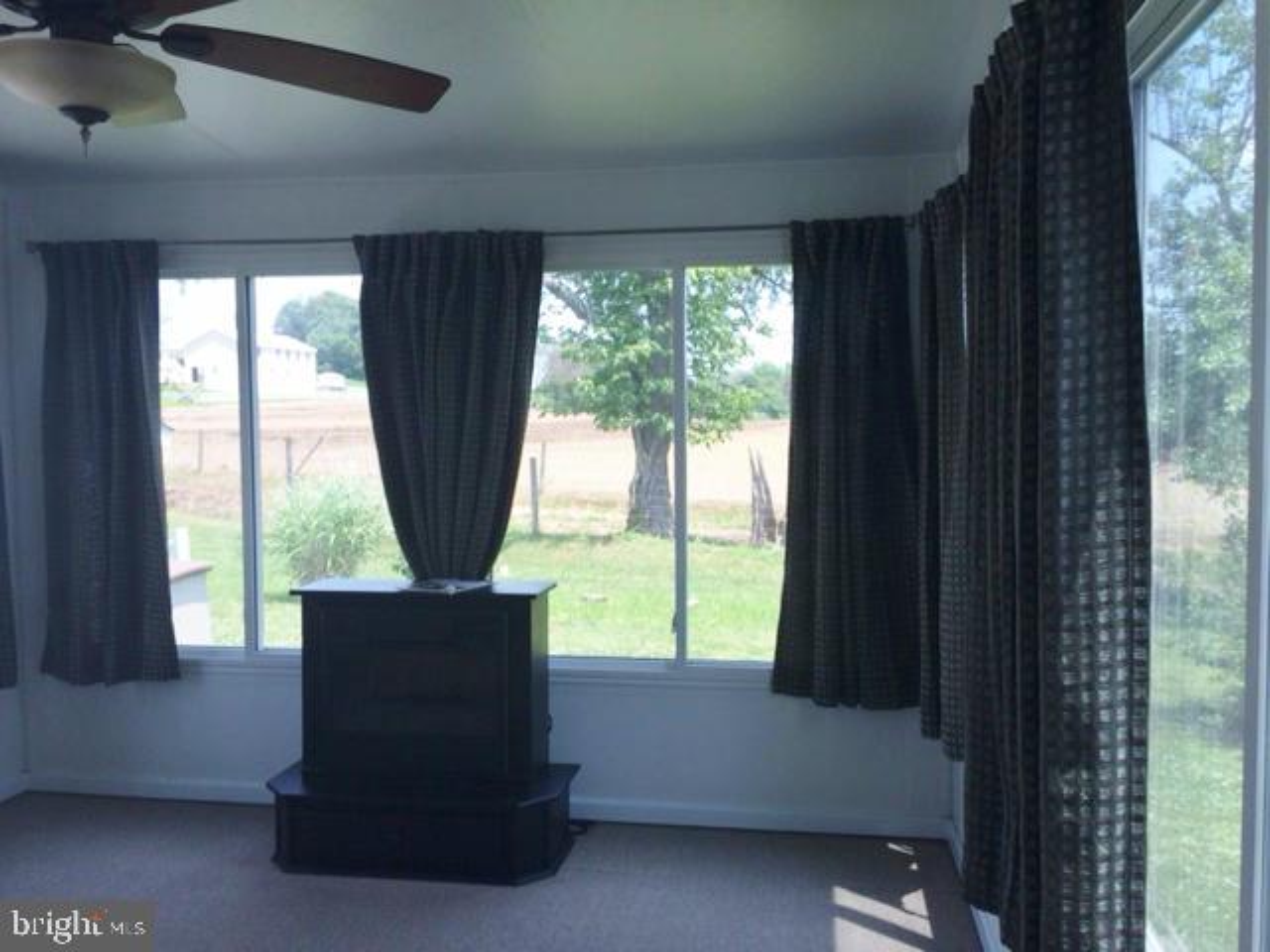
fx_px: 1101
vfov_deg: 46.8
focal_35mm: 30
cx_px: 635
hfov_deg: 60.0
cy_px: 476
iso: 32
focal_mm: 4.12
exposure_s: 1/199
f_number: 2.2
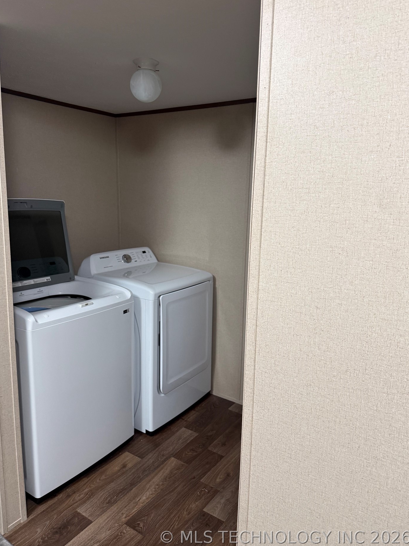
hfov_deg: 54.9
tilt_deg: -10.4
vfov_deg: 69.4
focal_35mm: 25
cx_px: 202
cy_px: 266
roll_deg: -1.9
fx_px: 394
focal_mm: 6.76
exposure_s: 1/60
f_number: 1.78
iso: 250
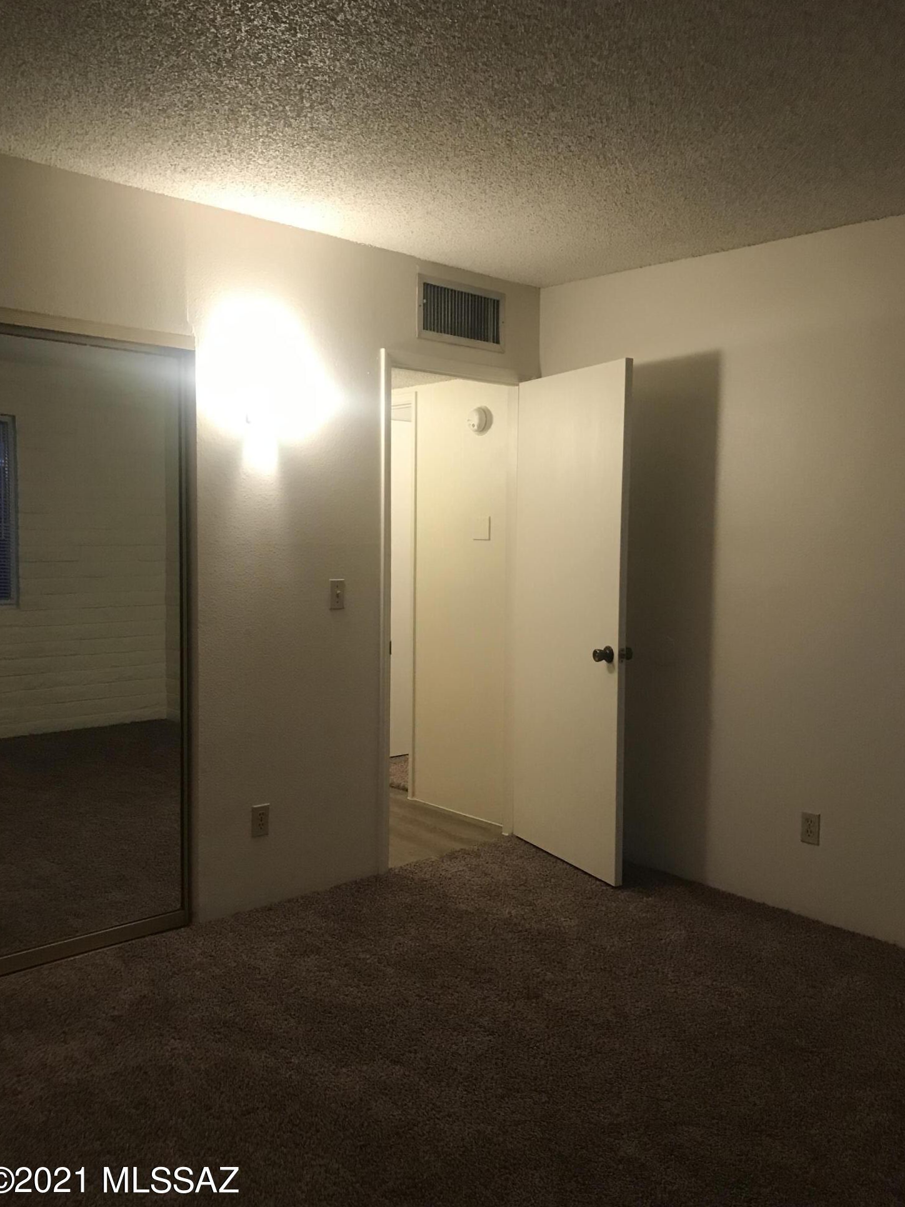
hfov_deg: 48.2
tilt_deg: -3.2
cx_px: 453
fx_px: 1011
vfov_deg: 61.7
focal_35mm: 29
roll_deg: -0.7
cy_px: 613
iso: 50
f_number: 1.8
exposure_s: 1/15
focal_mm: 3.99
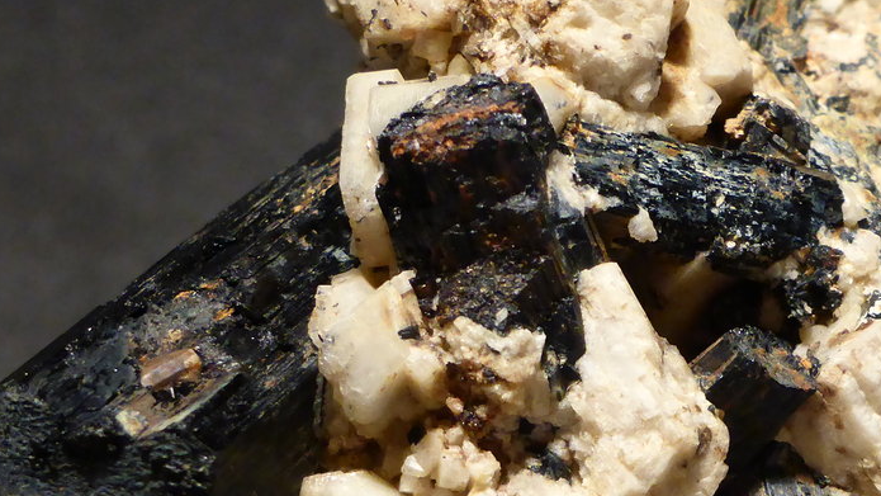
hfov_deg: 16.1
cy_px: 486
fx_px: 3107
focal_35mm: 133
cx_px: 622
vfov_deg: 9.1
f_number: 4.4
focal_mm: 9
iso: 400
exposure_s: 1/50
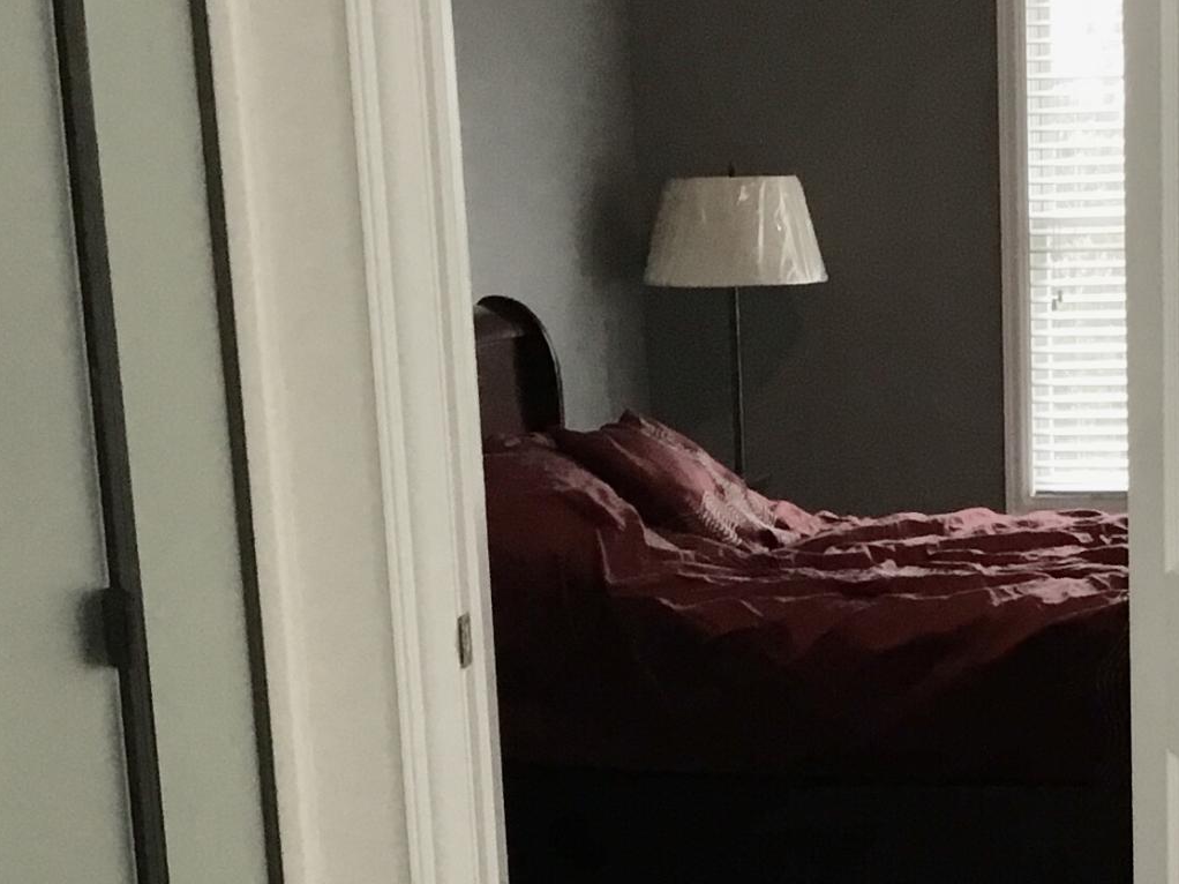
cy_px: 945
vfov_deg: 15.8
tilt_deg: -14.5
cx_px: 819
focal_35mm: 91
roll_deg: +1.9
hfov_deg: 21.4
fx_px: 3099
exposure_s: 1/30
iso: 50
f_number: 2.4
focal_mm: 3.3
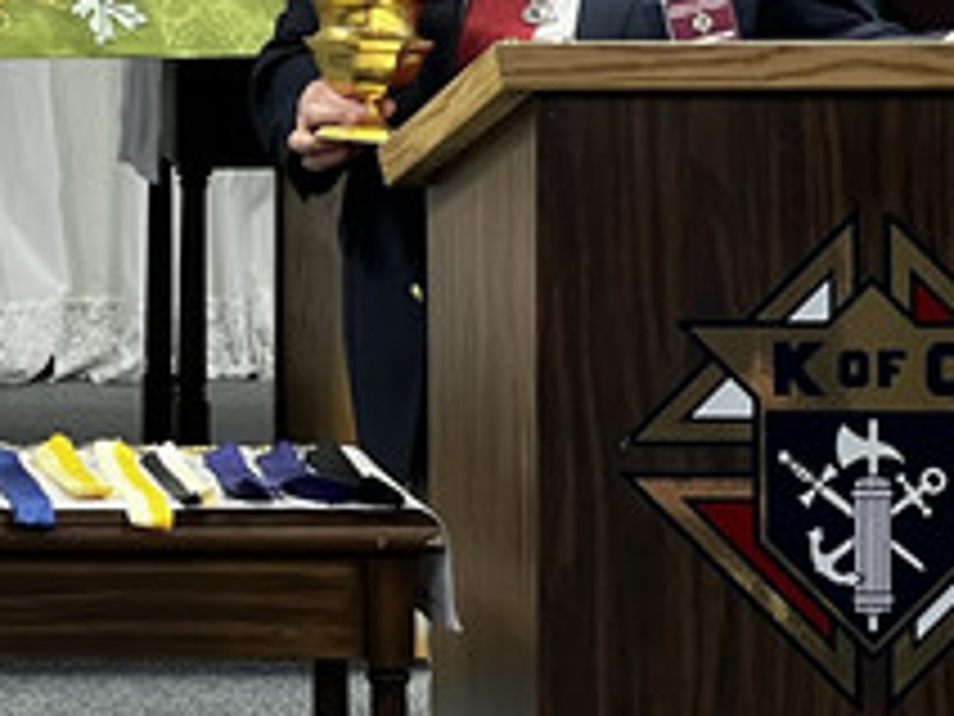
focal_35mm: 232
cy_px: -243
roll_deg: +0.0
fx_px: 6394
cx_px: -382
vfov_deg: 6.3
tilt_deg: -1.6
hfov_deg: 8.4
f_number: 2.8
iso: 400
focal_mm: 9
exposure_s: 1/60
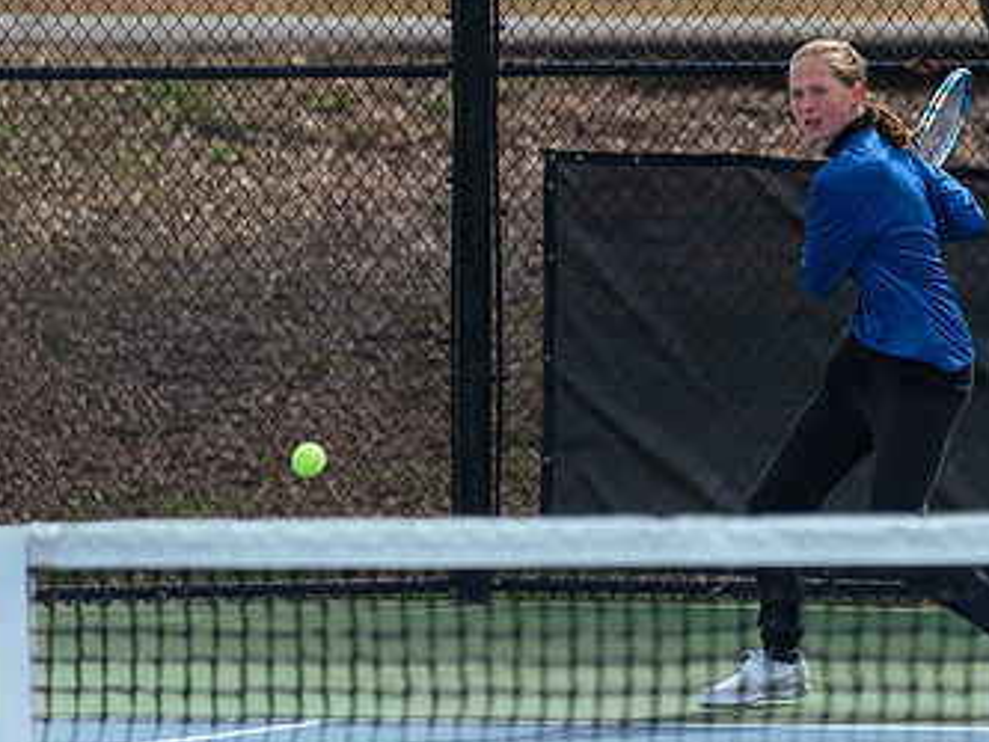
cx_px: 835
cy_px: 248
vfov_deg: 3.0
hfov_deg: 3.9
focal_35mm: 503
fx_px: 14376
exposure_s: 1/2500
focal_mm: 300
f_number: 5.6
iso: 640
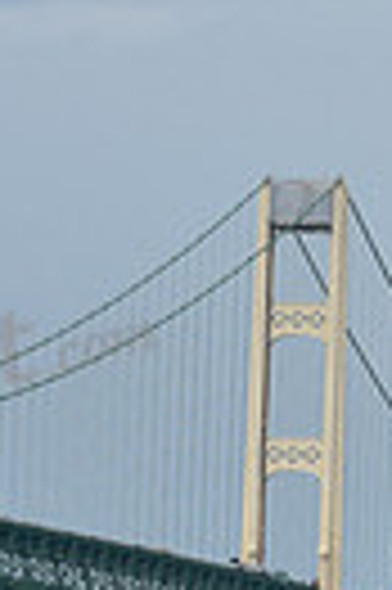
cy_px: 572
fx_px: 5944
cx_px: 390
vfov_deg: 5.7
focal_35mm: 363
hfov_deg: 3.8
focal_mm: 82
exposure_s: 1/800
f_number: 5.6
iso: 250
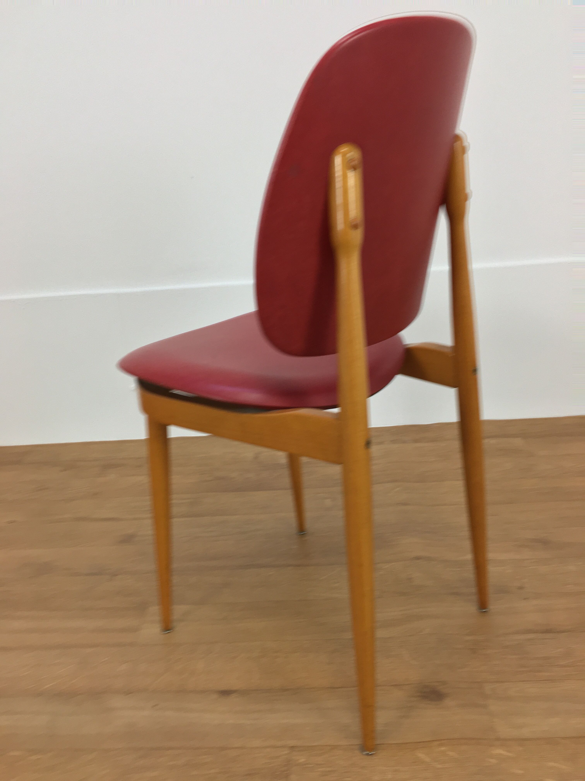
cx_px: 292
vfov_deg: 61.7
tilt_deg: -19.2
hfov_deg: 48.2
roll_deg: +3.4
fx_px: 653
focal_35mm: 29
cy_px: 390
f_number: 2.2
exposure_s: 1/33
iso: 50
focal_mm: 4.15
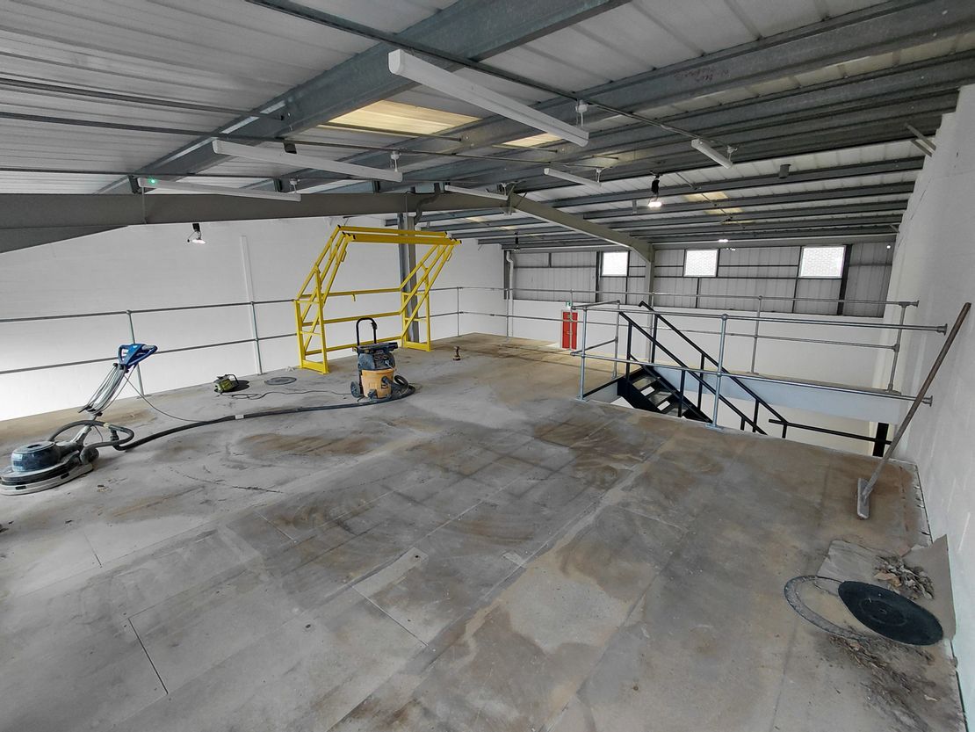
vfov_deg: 78.1
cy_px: 366
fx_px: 451
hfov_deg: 94.5
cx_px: 488
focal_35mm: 16
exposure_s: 1/120
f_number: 2.2
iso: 80
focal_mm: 1.64
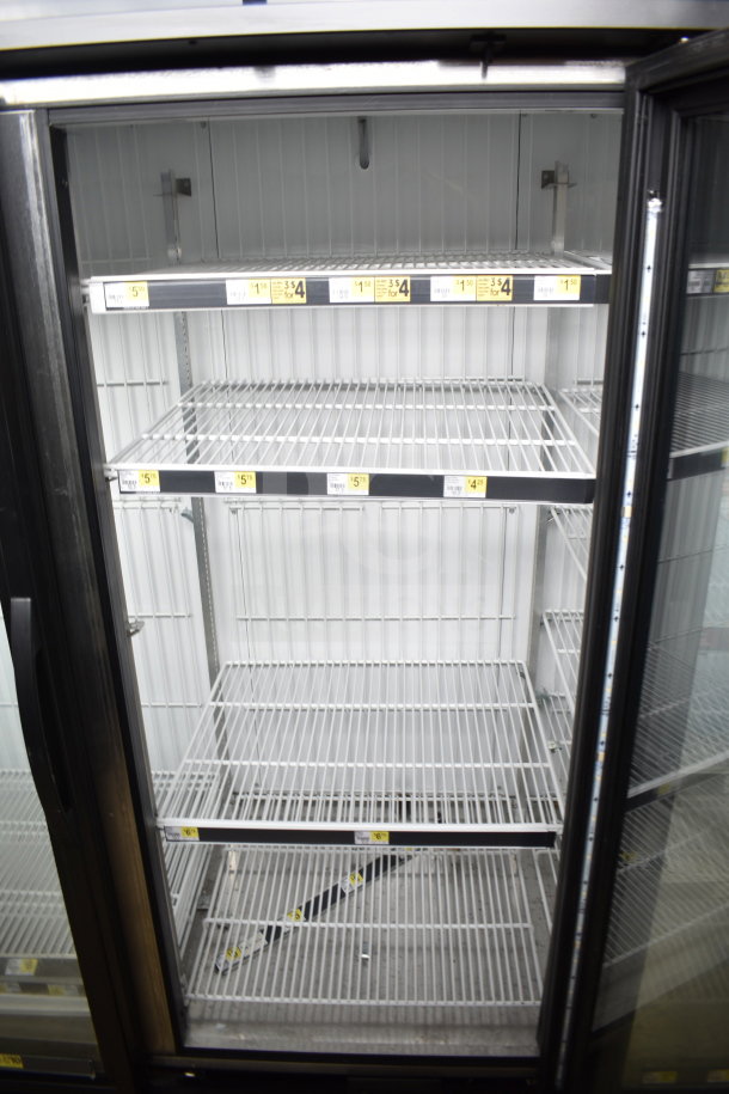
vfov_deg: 67.4
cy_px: 547
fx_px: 820
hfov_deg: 47.9
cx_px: 364
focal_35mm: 27
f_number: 3.5
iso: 200
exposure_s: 1/50
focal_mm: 18
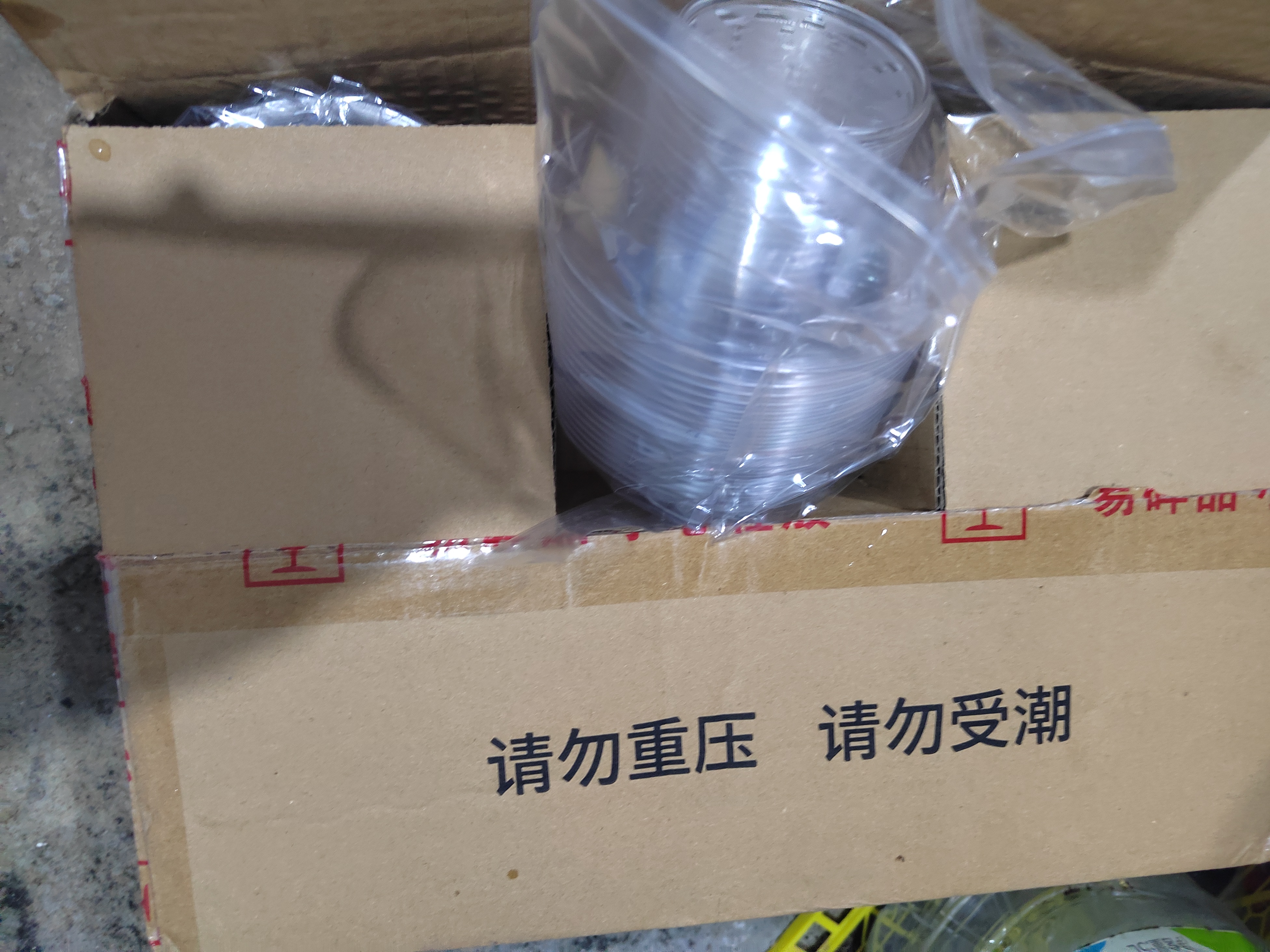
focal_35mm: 23
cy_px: 476
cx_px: 635
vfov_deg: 58.9
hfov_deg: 73.9
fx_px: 844
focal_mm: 5.52
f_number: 1.9
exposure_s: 1/33.3
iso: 3578
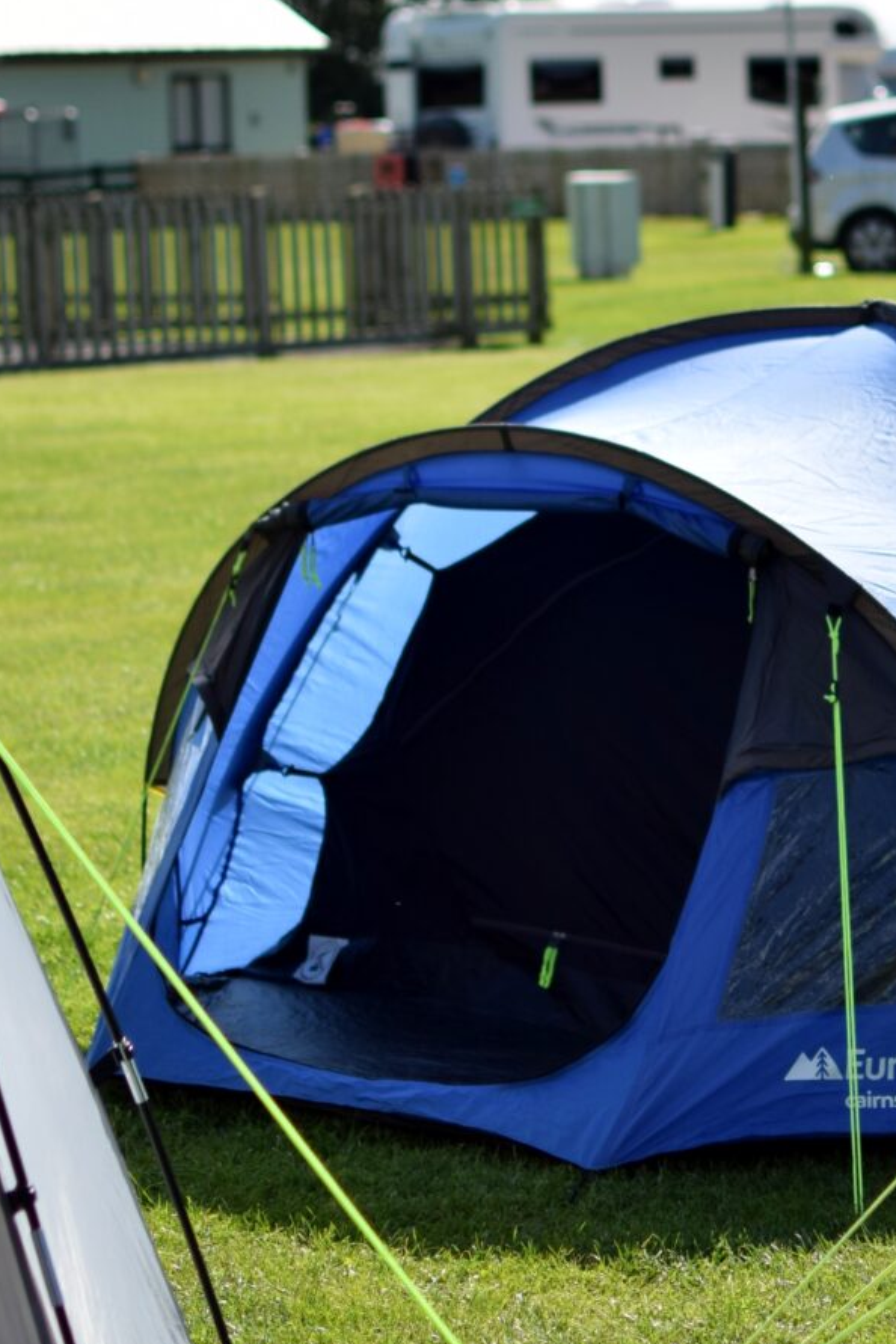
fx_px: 4749
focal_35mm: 127
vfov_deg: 16.1
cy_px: 872
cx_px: 716
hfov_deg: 10.7
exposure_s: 1/4000
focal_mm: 35
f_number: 1.8
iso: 100
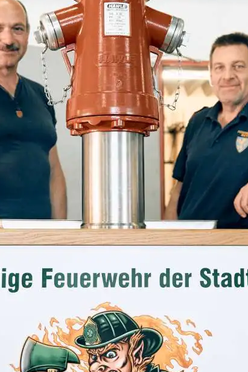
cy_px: 152
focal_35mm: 70
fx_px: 724
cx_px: 111
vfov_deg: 28.8
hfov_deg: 19.4
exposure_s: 1/125
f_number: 3.5
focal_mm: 36
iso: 3200
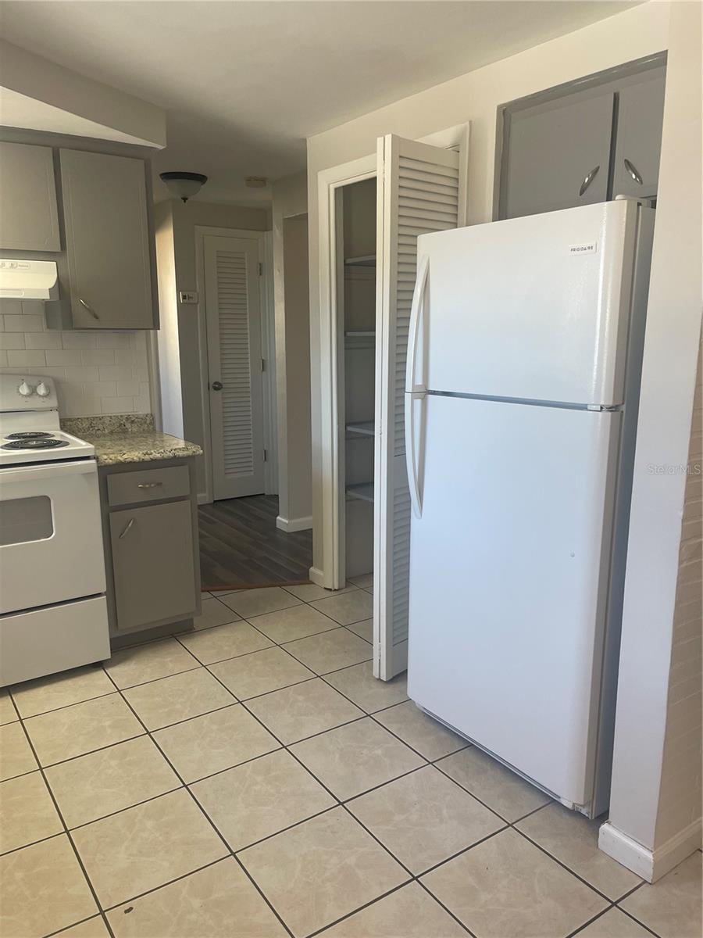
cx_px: 352
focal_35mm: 25
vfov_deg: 69.4
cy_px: 469
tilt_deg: -10.3
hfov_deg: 54.9
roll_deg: -2.8
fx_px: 677
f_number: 1.6
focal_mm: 5.1
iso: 100
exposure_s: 1/120
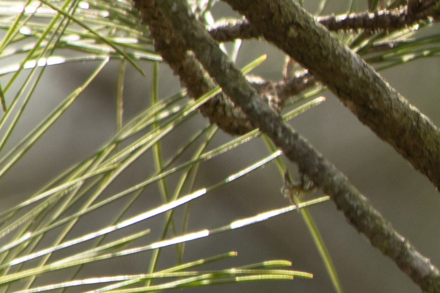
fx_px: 32069
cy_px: 193
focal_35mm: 2624
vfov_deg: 0.5
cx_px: 841
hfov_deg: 0.8
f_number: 8
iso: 200
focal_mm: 300
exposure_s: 1/250
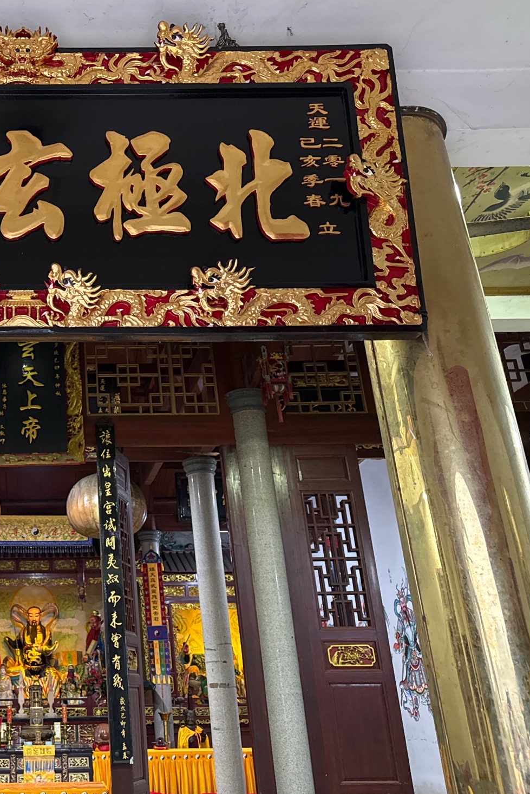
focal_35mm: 34
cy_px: 394
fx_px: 751
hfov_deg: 36.2
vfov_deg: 55.8
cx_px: 40
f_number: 1.78
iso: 640
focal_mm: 6.76
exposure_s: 1/33
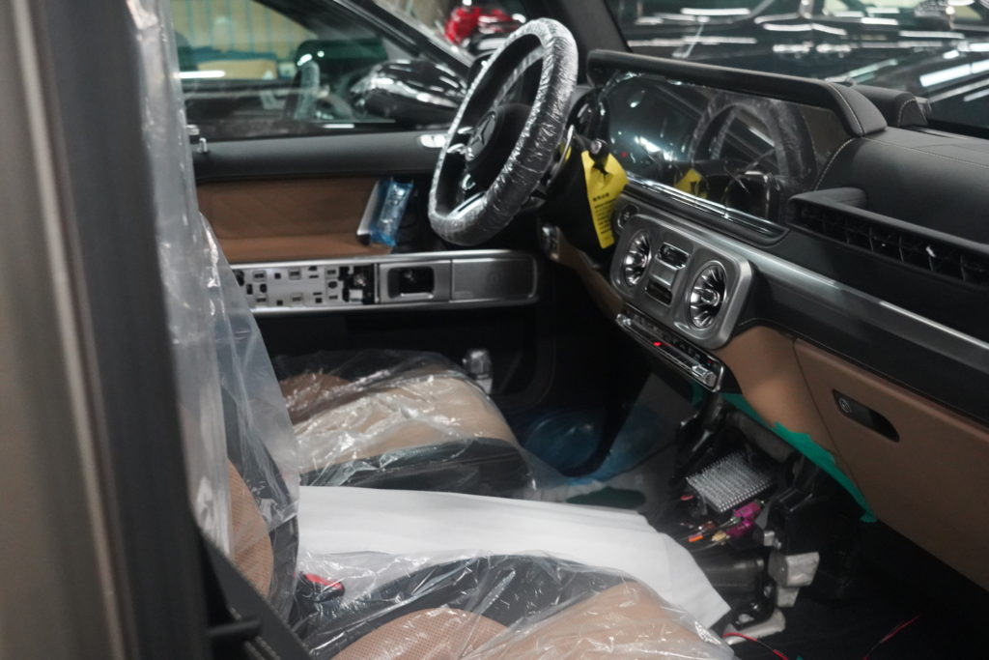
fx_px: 1099
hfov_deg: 48.5
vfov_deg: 33.4
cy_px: 330
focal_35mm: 40
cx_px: 494
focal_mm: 40
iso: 12800
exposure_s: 1/80
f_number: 5
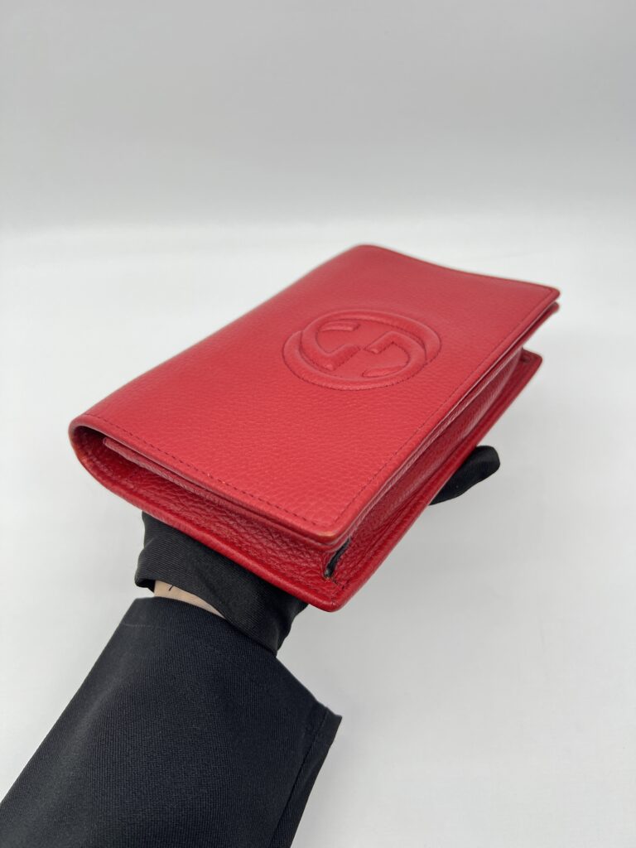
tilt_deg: -51.0
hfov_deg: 53.1
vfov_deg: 67.3
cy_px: 424
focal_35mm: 26
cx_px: 318
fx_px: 637
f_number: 1.5
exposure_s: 1/100
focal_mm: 5.7
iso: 40
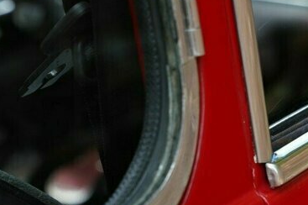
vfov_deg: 7.5
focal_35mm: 182
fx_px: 1553
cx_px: 500
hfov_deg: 10.8
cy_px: 163
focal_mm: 55.5
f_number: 5.6
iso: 160
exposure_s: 1/60
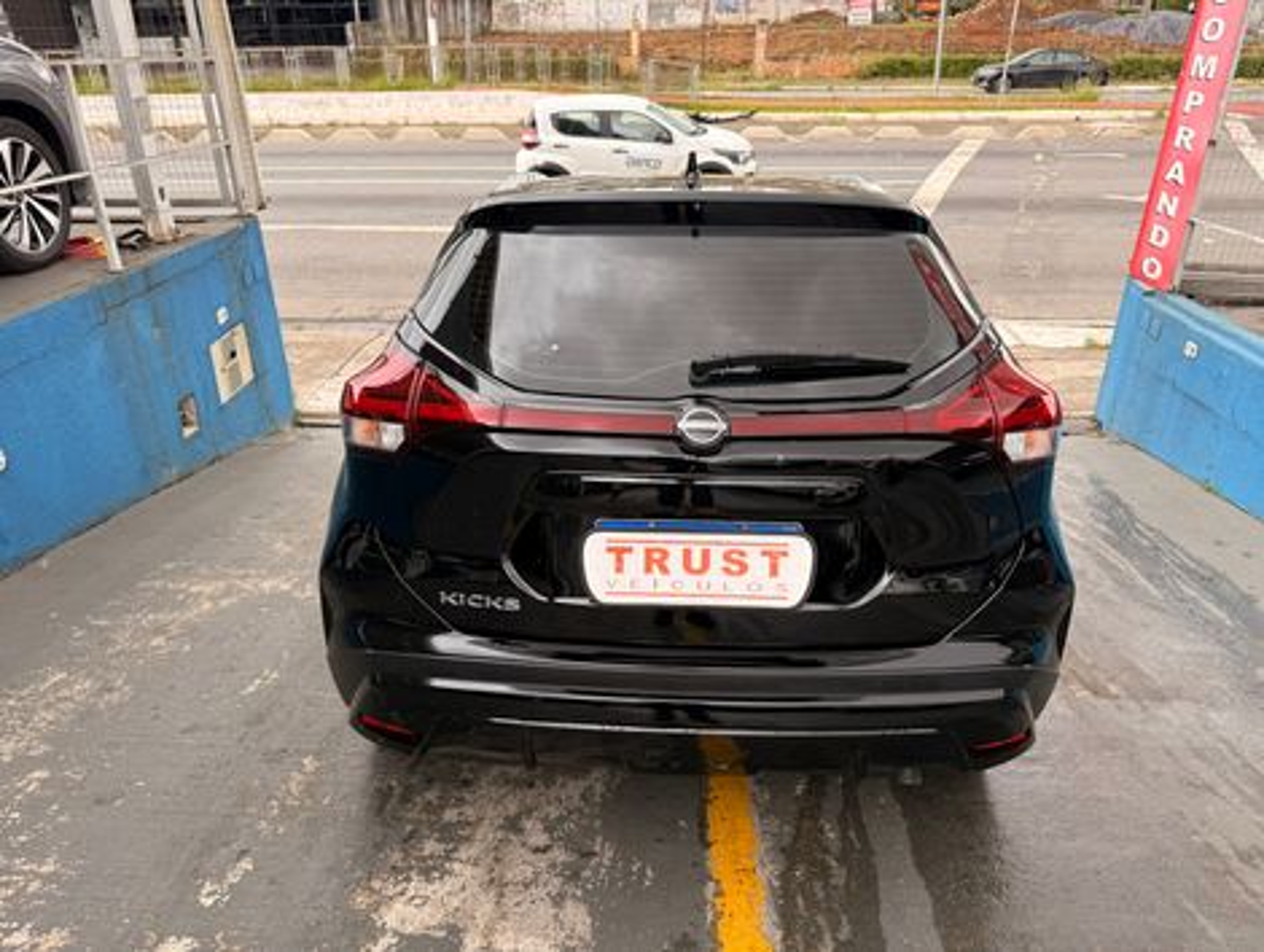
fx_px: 878
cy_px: 476
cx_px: 632
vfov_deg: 56.9
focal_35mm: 24
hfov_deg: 71.5
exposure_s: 1/559
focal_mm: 6.76
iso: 80
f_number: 1.78
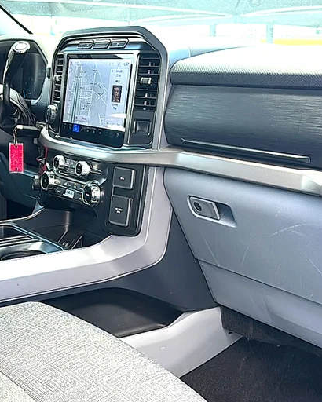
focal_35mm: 44
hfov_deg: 34.2
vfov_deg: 42.0
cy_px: 200
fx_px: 524
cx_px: 154
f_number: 1.78
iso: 100
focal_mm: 6.86
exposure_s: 1/334
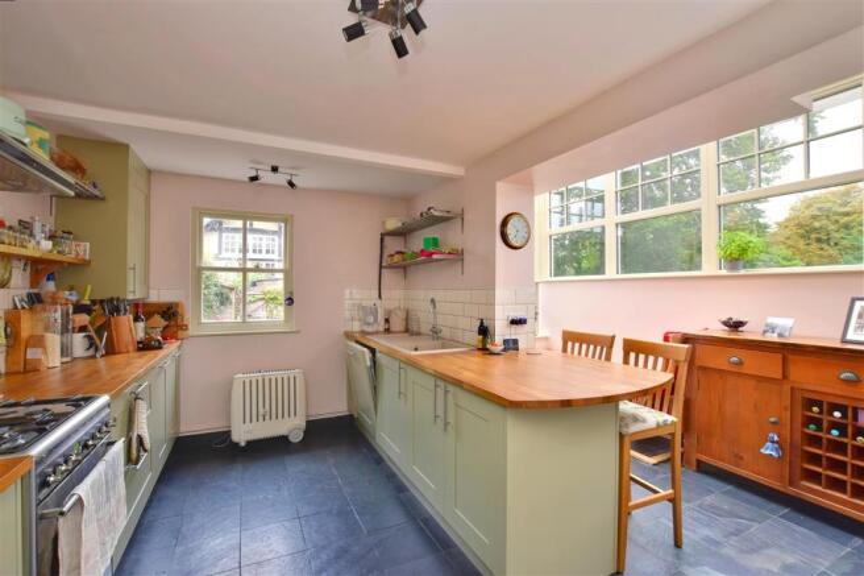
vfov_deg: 77.3
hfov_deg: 100.4
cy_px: 288
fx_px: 360
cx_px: 432
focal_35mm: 15
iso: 400
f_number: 11
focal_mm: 10
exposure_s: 1/40
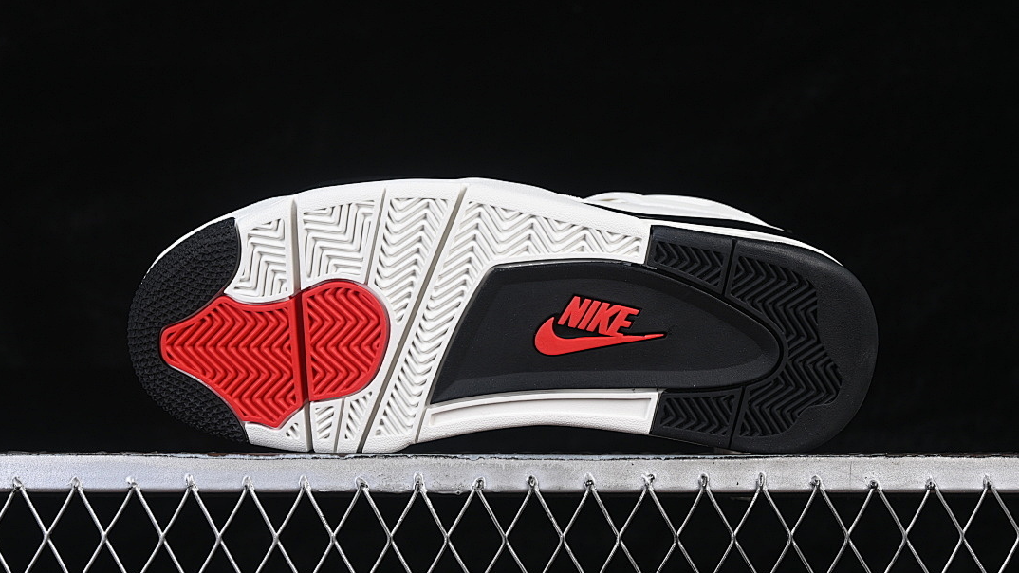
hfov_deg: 26.9
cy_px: 242
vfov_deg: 15.3
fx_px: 2134
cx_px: 508
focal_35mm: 79
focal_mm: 50
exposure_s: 1/60
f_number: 7.1
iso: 160
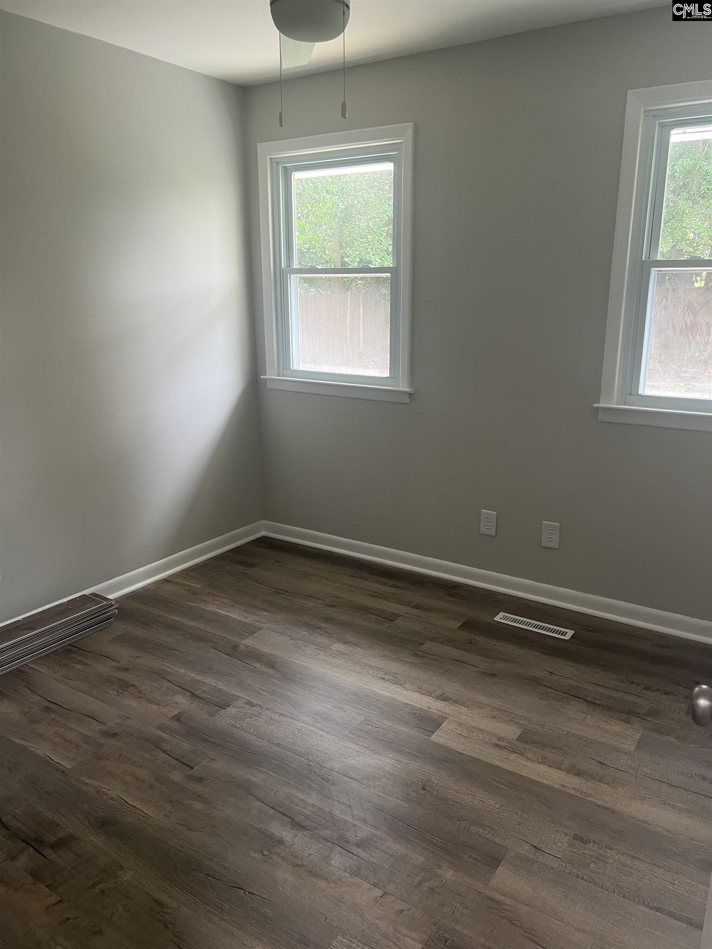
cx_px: 356
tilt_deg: -16.1
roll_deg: -0.6
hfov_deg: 53.1
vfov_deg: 67.3
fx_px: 713
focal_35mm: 26
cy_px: 474
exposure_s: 1/60
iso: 100
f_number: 1.5
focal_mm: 5.7
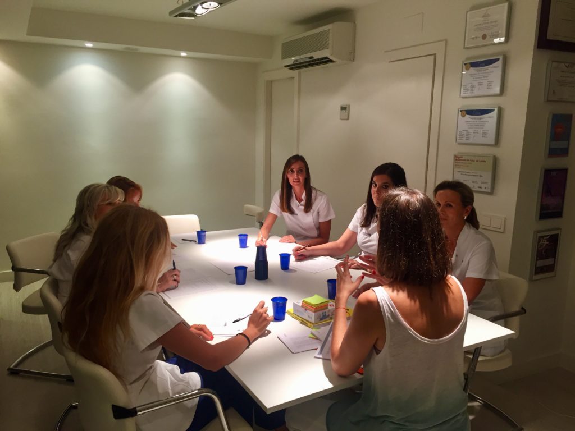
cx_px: 288
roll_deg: -1.6
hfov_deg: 61.7
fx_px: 482
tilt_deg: -11.0
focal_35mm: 29
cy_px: 216
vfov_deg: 48.2
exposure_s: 1/33
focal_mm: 4.15
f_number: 2.2
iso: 50
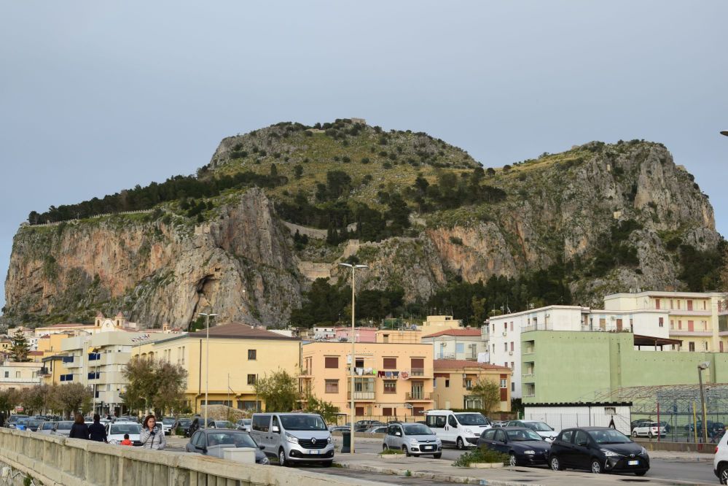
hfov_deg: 37.9
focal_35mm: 52
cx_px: 364
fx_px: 1062
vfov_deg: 25.8
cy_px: 243
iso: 400
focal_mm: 35
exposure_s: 1/250
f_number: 10
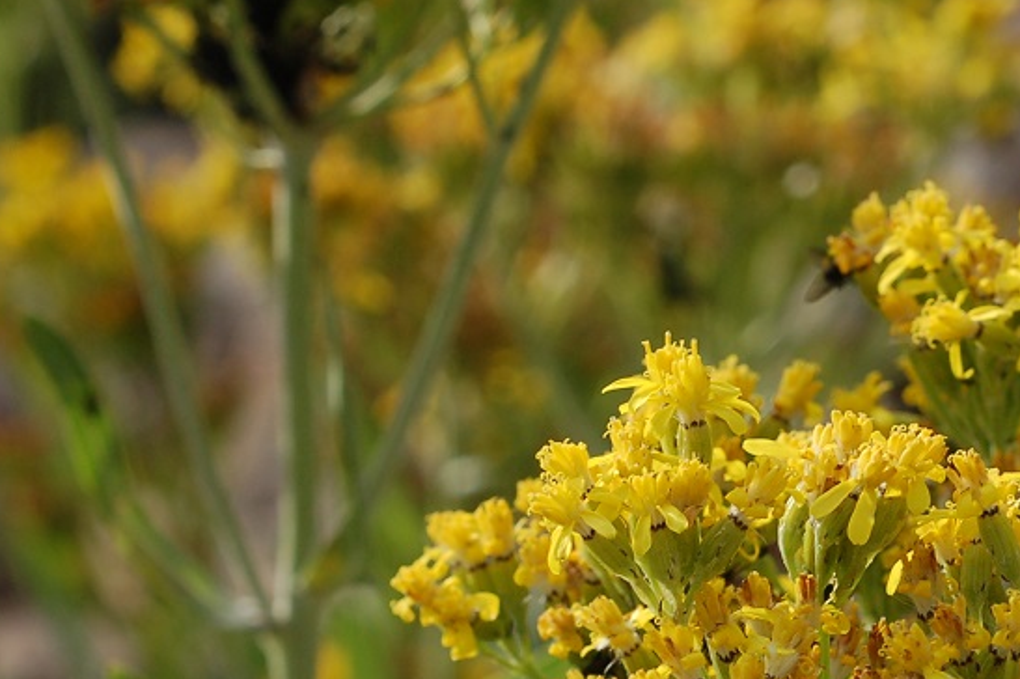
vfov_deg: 8.3
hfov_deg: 12.3
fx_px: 4672
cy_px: 545
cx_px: 1008
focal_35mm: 165
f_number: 7.1
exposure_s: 1/200
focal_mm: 50
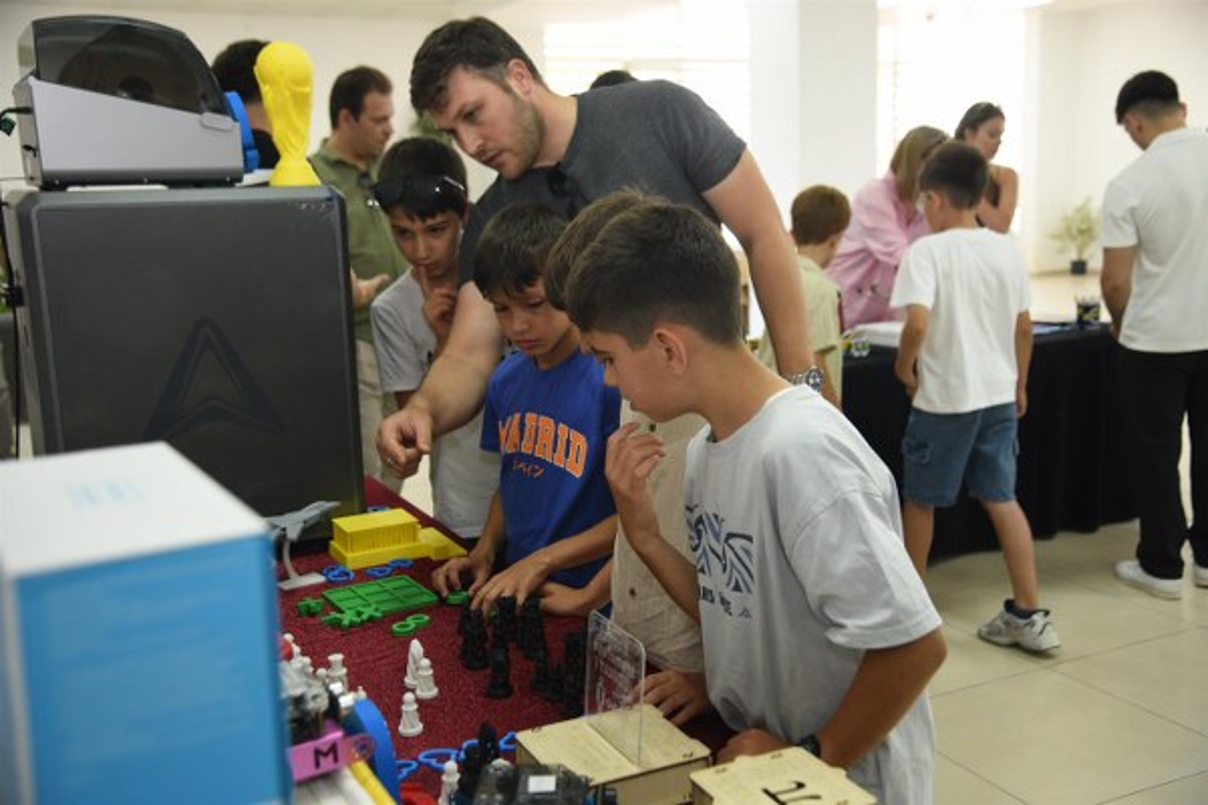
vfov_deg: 35.1
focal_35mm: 38
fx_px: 1275
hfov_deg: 50.7
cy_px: 402
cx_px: 604
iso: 2000
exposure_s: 1/200
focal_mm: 38
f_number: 4
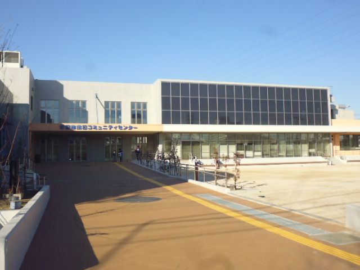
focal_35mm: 35
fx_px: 364
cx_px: 180
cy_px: 135
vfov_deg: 40.7
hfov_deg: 52.6
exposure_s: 1/200
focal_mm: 6.3
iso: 200
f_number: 10
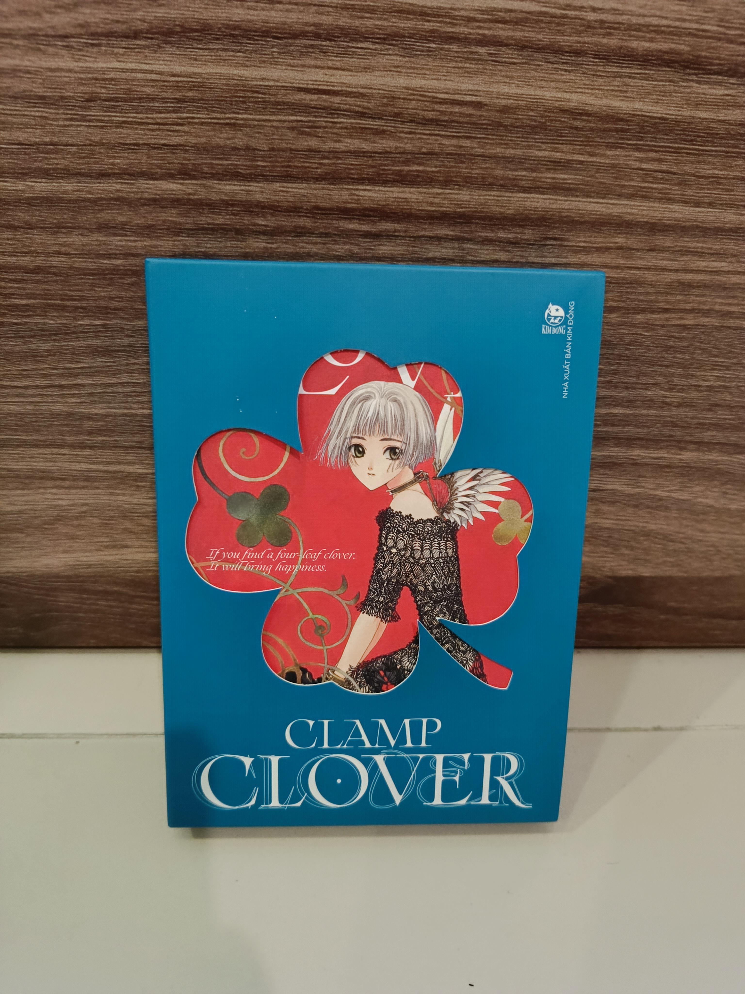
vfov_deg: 71.6
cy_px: 497
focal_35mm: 24
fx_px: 689
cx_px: 372
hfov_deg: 56.8
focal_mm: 5.59
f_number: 1.88
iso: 1712
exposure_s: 1/25
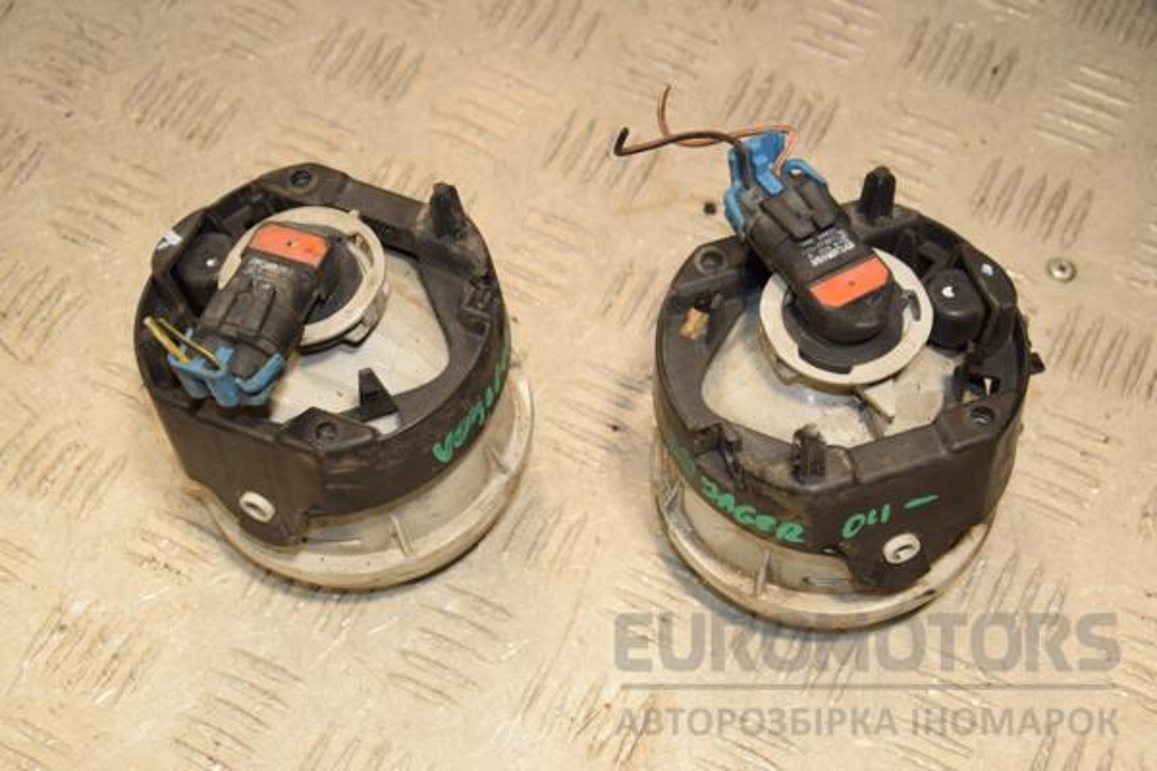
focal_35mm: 63
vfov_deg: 21.6
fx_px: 2025
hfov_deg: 31.9
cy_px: 386
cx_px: 578
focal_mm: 42
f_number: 7.1
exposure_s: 1/200
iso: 800
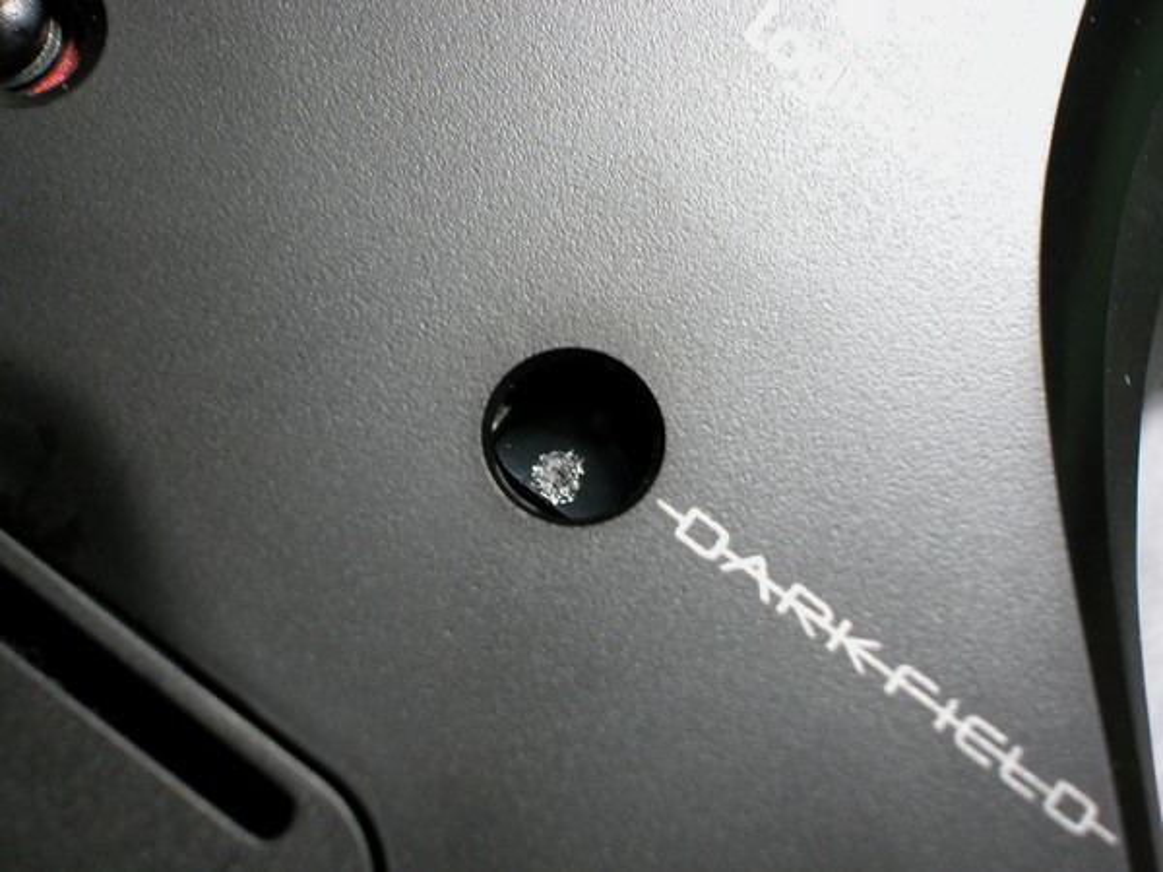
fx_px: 2654
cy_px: 436
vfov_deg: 18.7
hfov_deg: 24.7
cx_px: 582
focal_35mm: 79
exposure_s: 1/8.9
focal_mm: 20.1
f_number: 4.6
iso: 100
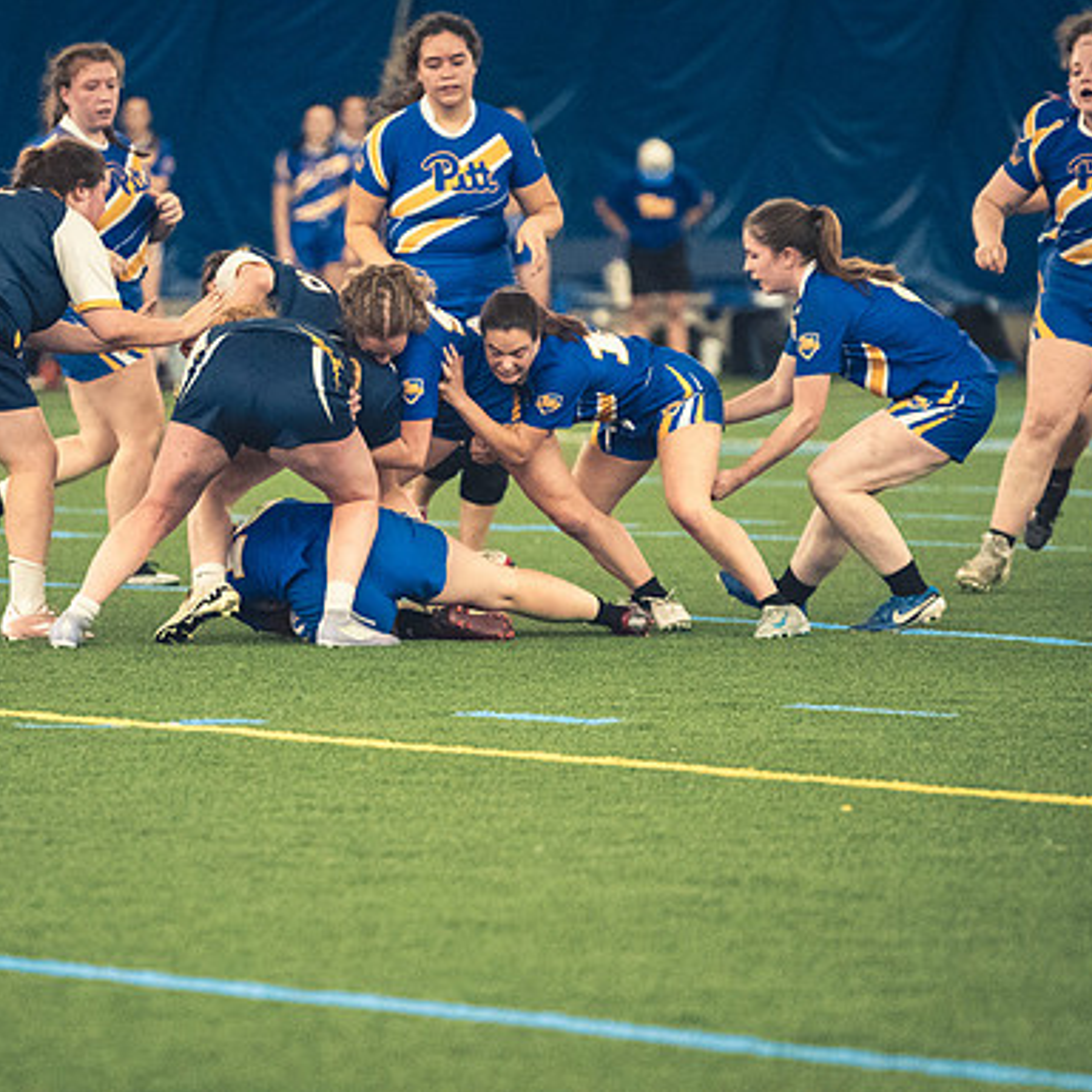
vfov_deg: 4.6
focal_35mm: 385
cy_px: 546
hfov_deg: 4.6
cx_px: 390
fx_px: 13741
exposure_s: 1/500
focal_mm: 200
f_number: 2.8
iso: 12800
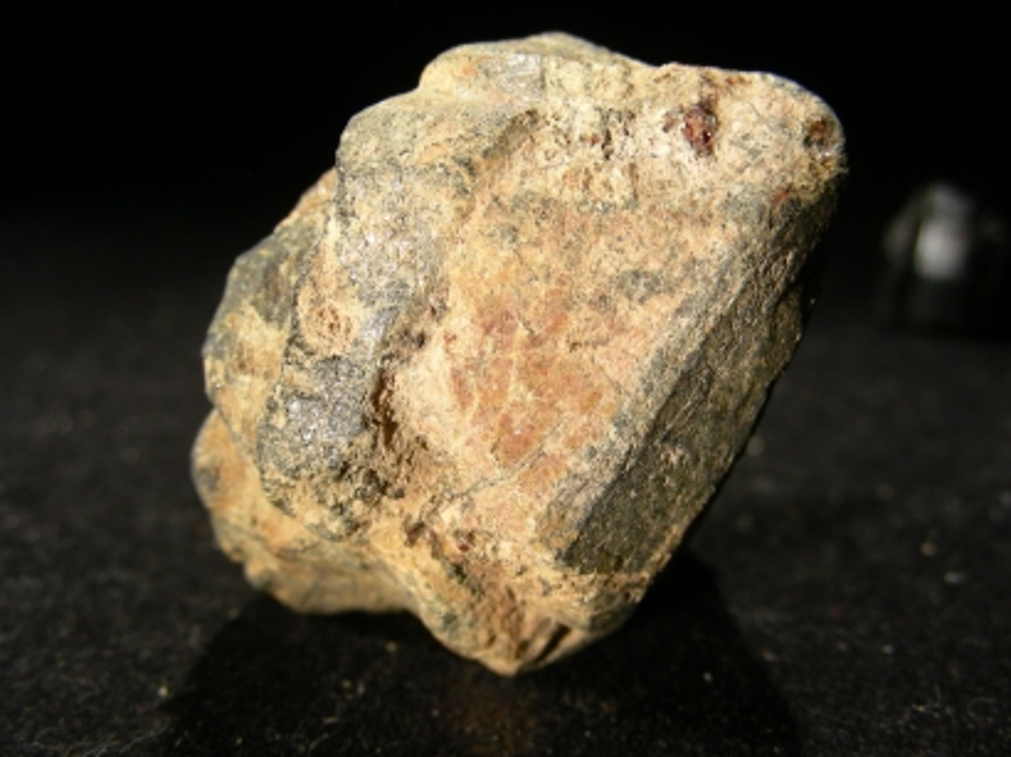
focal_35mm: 38
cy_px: 378
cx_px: 506
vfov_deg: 37.7
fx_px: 1109
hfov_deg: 49.0
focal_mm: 6.3
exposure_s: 1/31.6
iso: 50
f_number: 3.5
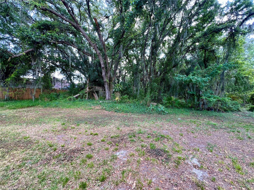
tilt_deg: -1.2
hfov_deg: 106.2
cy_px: 95
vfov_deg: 89.9
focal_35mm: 13
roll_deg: -0.2
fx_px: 95
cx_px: 127
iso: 50
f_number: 1.8
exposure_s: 1/99
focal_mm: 1.57
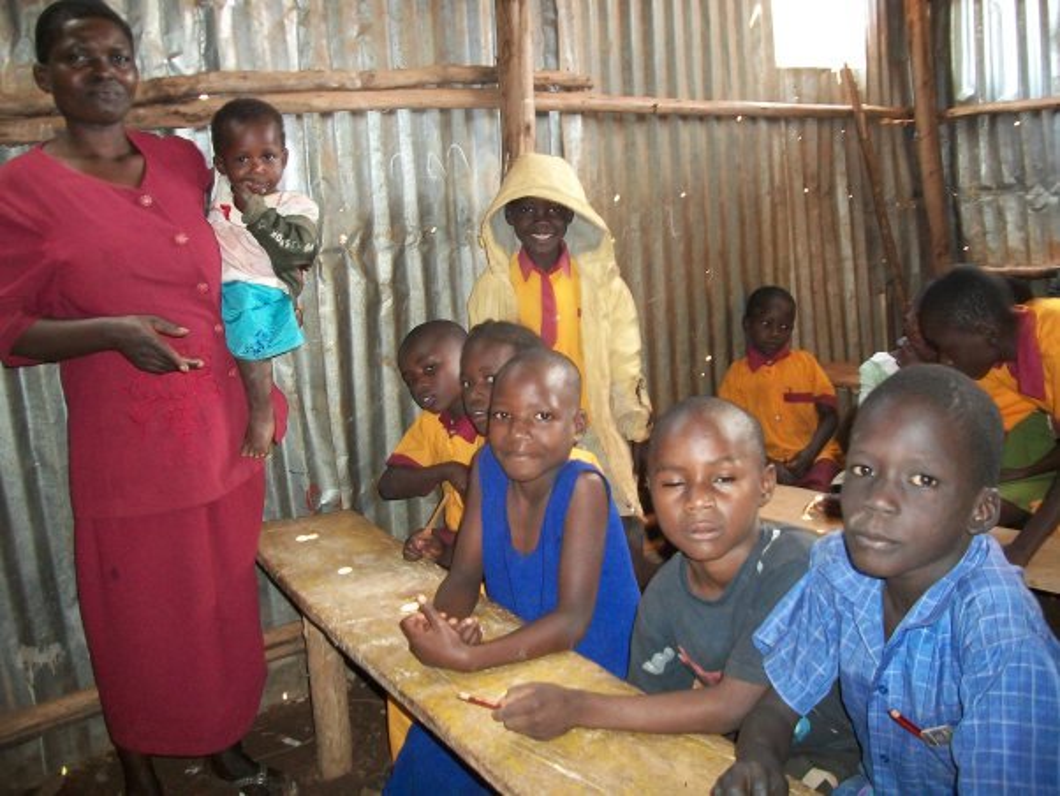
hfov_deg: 56.8
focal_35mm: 32
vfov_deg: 44.2
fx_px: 980
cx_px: 530
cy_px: 398
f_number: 2.9
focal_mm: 5.7
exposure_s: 1/30
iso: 240
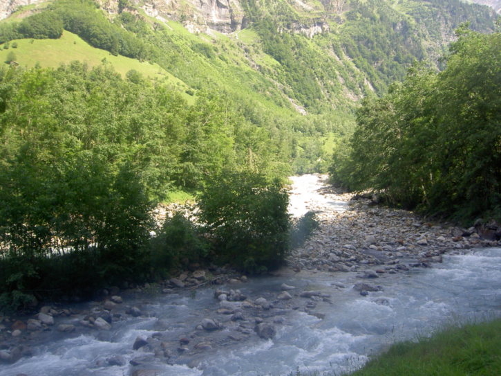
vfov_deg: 41.8
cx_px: 250
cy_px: 188
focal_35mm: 34
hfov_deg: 54.0
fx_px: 492
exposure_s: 1/100
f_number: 4.7
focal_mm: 5.6
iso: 50
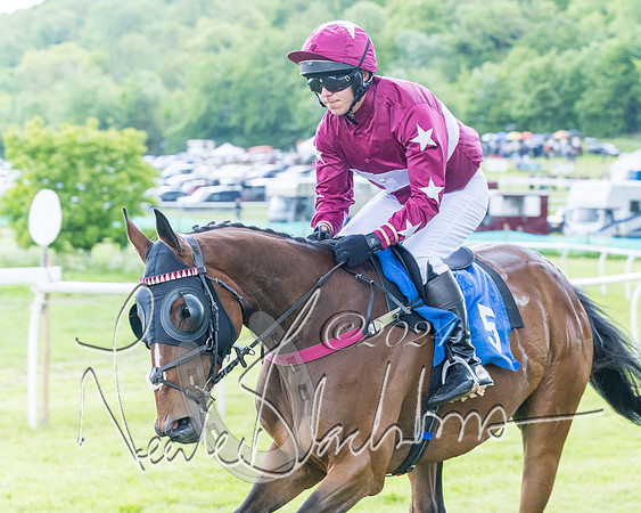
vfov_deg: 12.6
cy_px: 301
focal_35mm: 122
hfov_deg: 15.8
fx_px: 2312
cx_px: 423
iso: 800
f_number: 4
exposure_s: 1/640
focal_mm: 70
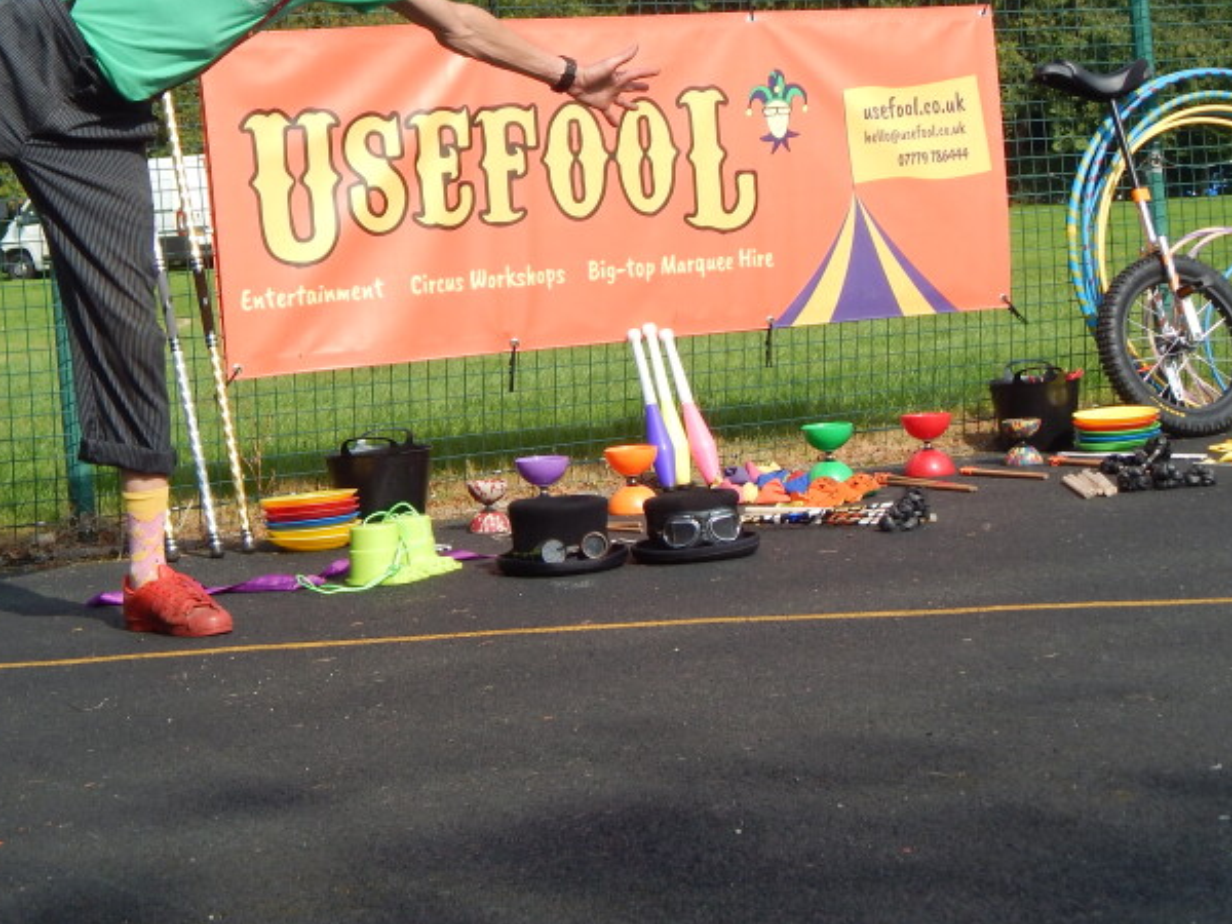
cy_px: 307
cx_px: 698
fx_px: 3096
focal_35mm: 87
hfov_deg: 22.5
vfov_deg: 16.9
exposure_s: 1/1250
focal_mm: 9.7
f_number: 3.8
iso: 125
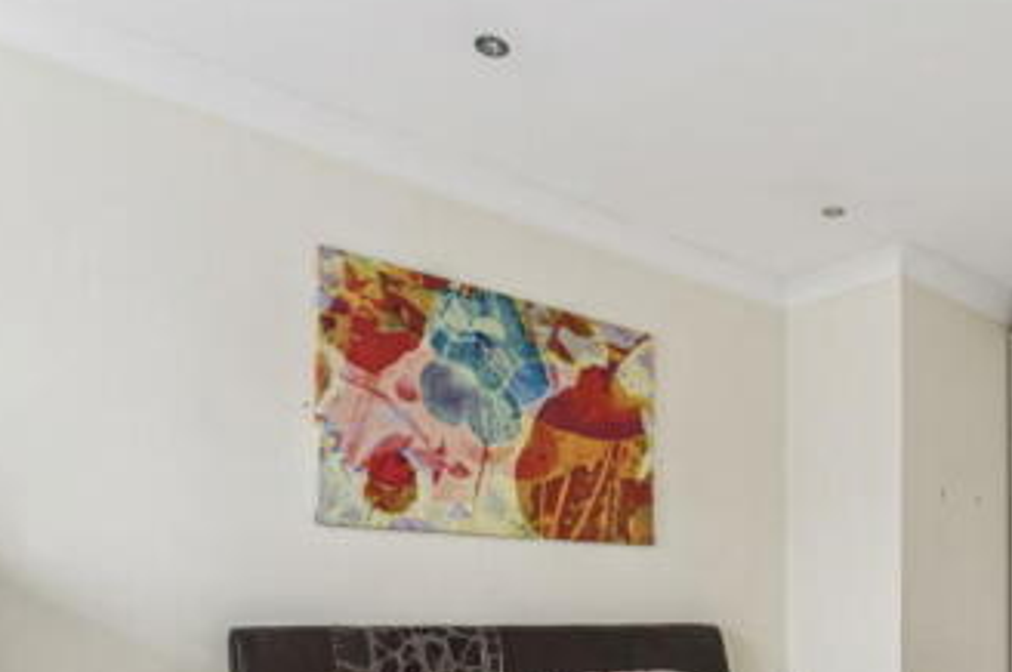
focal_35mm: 32
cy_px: 627
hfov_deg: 55.2
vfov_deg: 37.8
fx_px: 899
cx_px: 791
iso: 200
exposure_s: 1/15
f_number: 8
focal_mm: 16
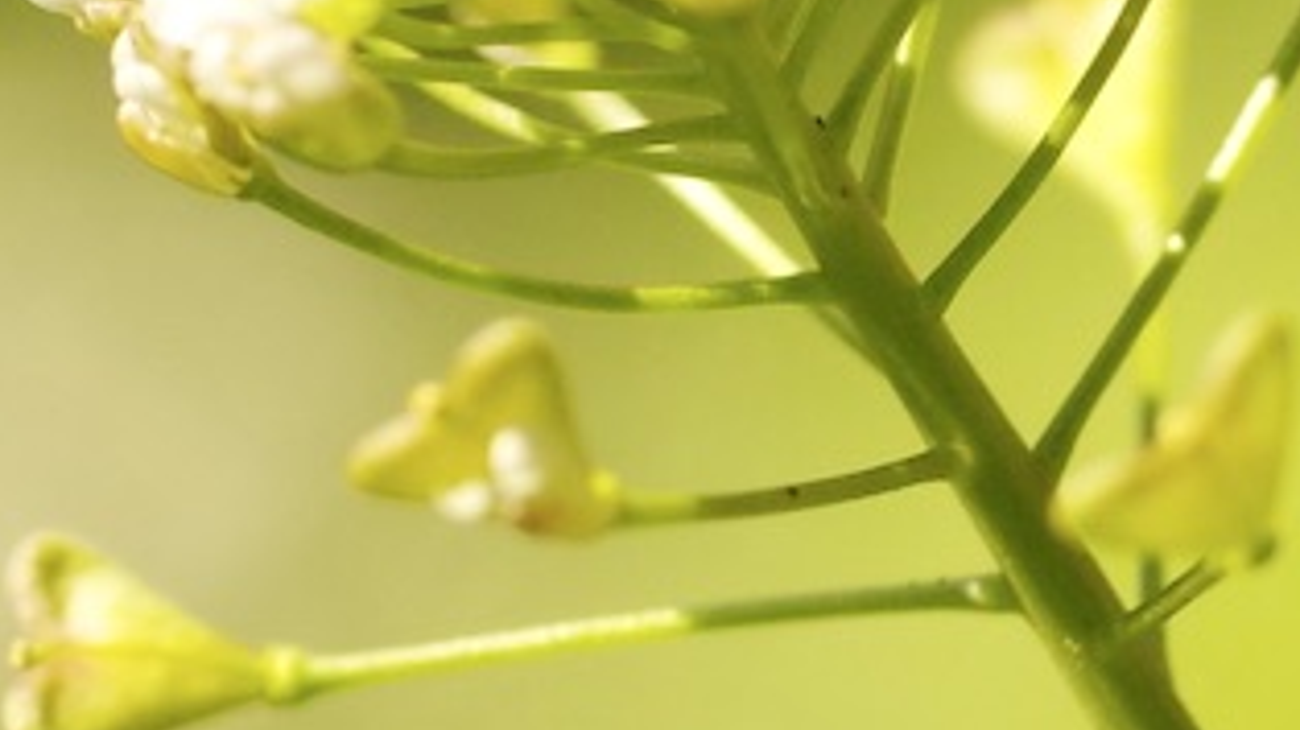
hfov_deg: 3.9
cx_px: 1502
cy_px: 924
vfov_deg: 2.2
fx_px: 19264
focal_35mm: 559
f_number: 5.6
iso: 800
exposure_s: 1/2000
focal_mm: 70
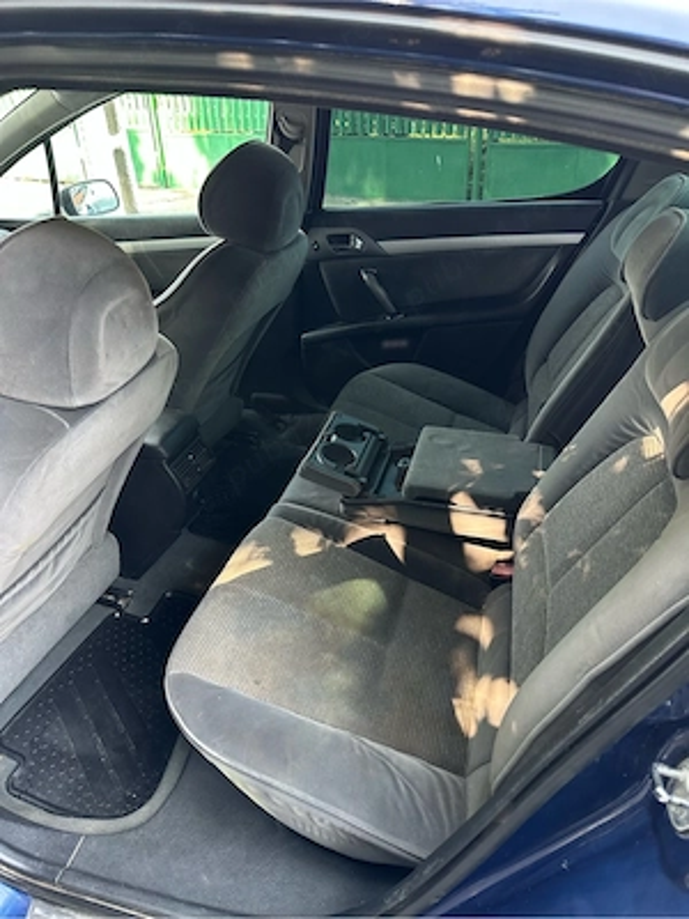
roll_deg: +2.6
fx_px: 637
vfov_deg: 71.6
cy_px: 460
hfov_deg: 56.8
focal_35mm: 24
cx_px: 344
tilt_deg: -32.6
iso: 250
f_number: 1.78
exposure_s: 1/100
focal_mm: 6.86
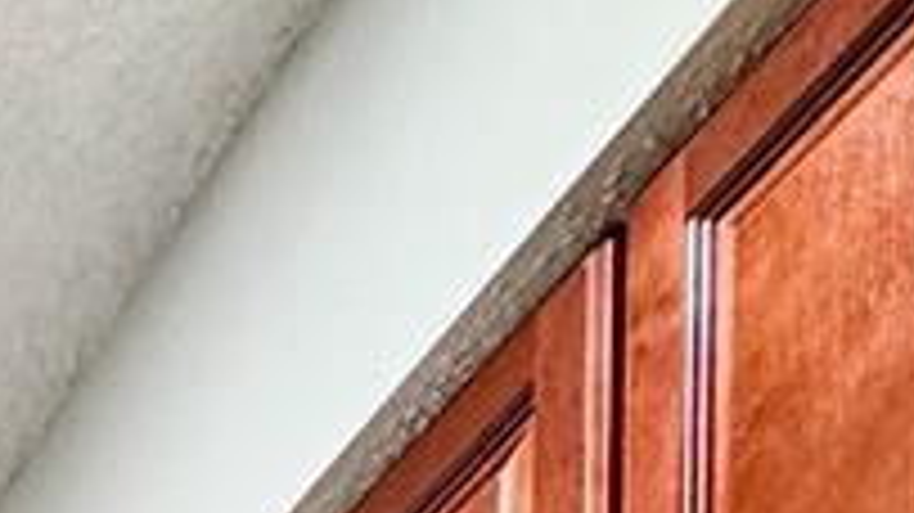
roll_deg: -2.2
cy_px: 1935
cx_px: -1027
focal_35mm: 90
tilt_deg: +2.2
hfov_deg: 16.5
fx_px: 2180
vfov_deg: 8.5
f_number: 2.2
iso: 320
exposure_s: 1/60
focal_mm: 2.22
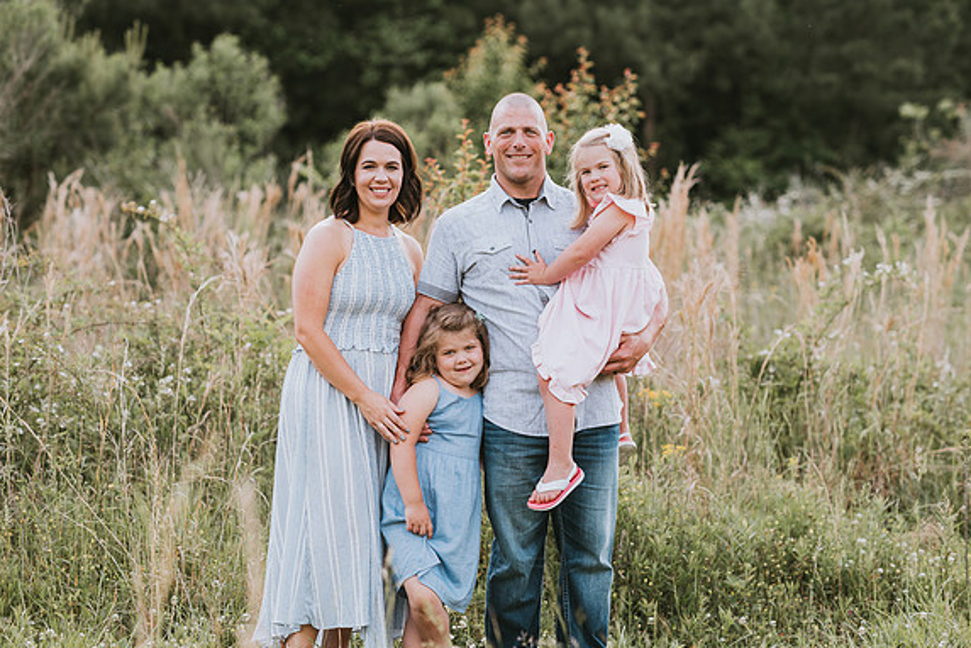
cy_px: 325
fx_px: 2319
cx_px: 481
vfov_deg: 15.9
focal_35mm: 86
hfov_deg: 23.6
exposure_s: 1/320
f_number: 2.5
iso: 200
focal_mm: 85
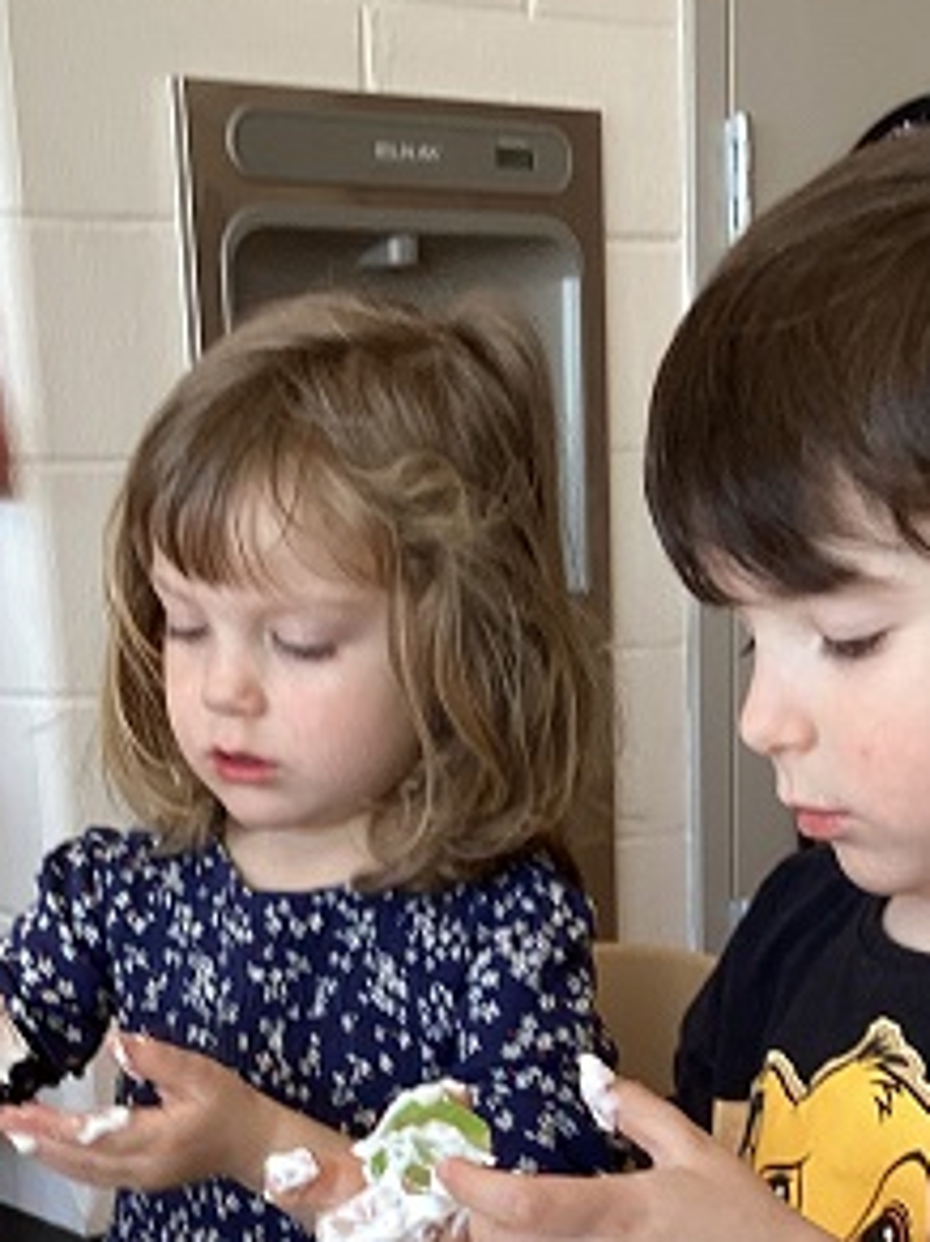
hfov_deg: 20.7
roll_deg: +1.5
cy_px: 1152
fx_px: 2545
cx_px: 456
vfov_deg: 26.4
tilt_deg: -17.3
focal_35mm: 71
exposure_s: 1/50
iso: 64
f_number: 2.4
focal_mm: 3.3
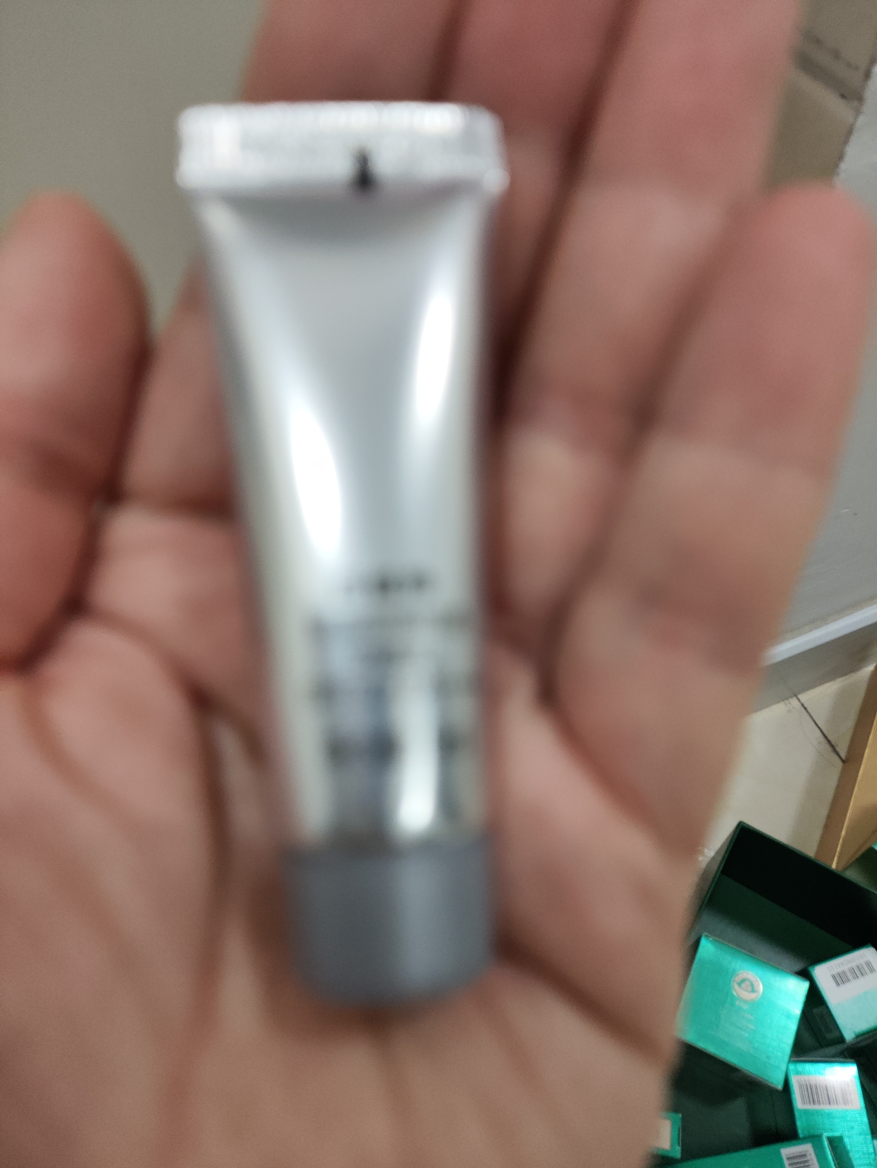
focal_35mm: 24
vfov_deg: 71.6
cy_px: 584
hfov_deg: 56.9
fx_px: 810
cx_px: 438
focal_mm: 4.68
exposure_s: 1/33.3
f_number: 1.8
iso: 141
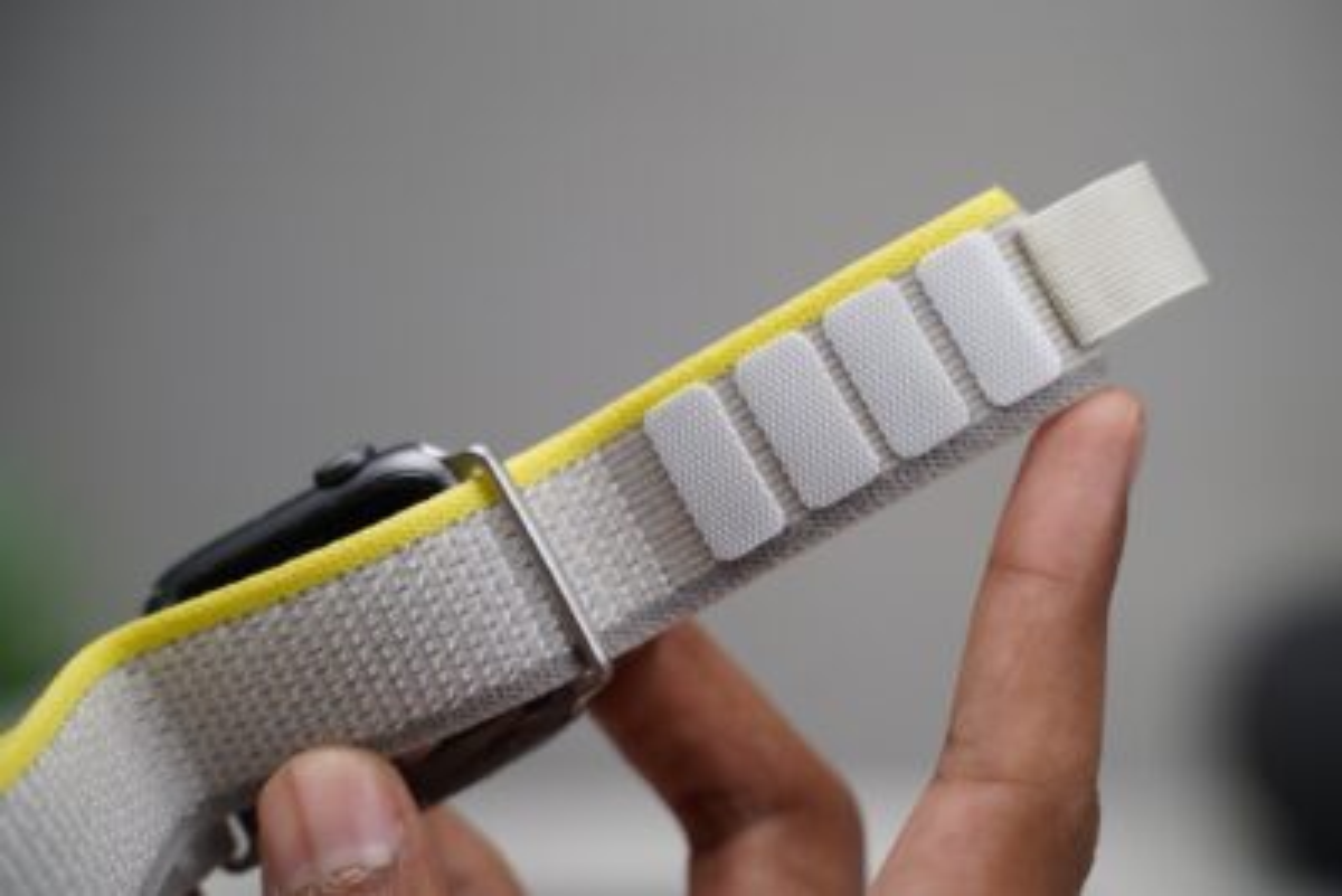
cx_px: 671
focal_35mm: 70
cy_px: 448
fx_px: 2610
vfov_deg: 19.5
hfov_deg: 28.8
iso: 500
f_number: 4
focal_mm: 70
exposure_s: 1/80
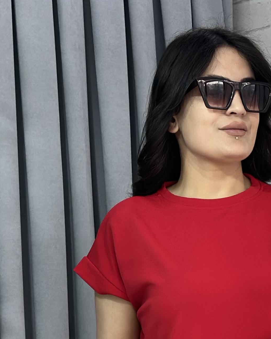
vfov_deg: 12.5
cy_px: 508
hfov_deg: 10.4
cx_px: 245
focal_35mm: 147
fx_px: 1474
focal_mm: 6.86
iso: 80
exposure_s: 1/100
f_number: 1.78
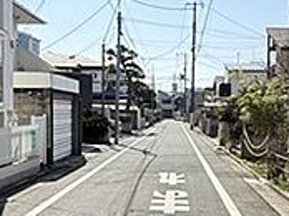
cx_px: 188
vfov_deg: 29.0
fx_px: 417
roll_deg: +0.5
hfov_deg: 37.9
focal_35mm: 50
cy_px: 127
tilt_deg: -1.7
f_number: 2.2
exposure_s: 1/651
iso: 40
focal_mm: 2.22
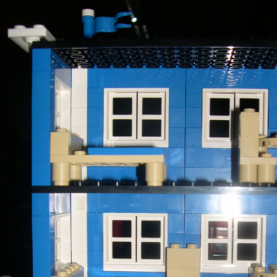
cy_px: 239
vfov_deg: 28.2
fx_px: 534
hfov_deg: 28.9
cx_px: 181
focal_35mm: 59
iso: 100
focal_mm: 8
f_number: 7.6
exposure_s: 1/60
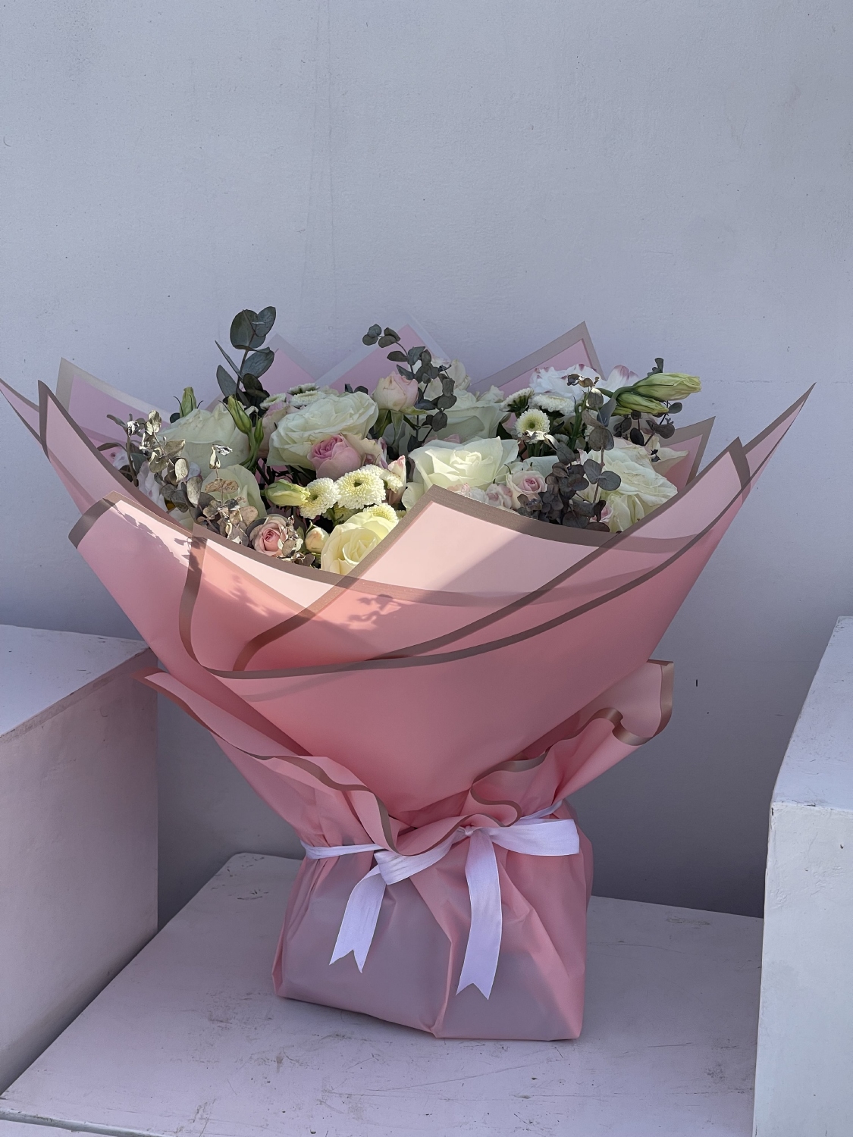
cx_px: 426
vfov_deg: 30.3
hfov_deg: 22.9
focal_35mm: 64
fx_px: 2103
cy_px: 568
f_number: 2.2
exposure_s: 1/525
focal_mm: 7.5
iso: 20
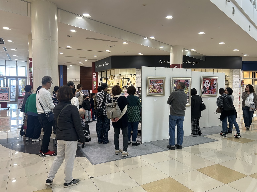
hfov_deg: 67.3
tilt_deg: -2.5
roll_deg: -0.3
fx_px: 193
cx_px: 128
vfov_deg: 53.1
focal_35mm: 26
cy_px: 96
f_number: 1.5
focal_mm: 5.7
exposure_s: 1/120
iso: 100
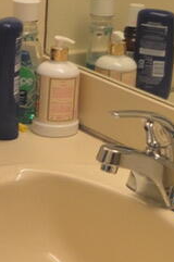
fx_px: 887
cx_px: 252
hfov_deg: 10.8
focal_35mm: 122
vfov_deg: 16.5
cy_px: 3
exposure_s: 1/60
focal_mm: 18
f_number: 3.5
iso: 400
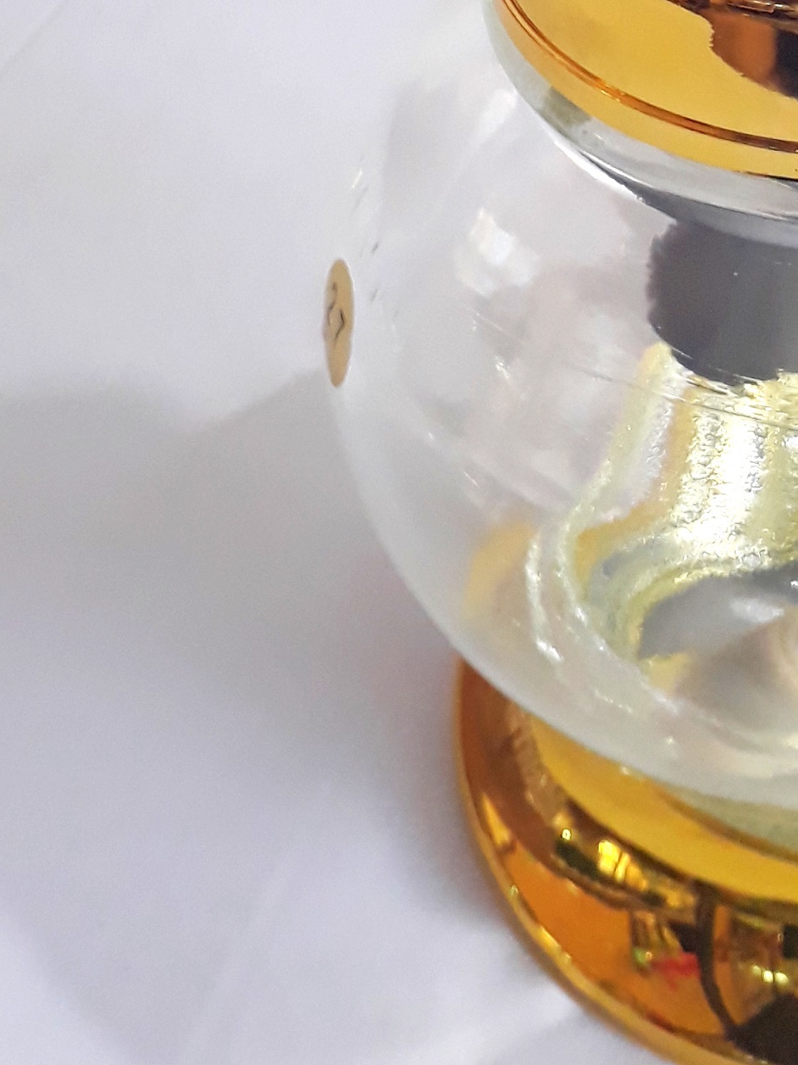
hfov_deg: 19.7
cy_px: -133
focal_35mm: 71
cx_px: 909
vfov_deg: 25.3
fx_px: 2182
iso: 160
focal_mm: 3.6
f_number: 1.9
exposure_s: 1/33
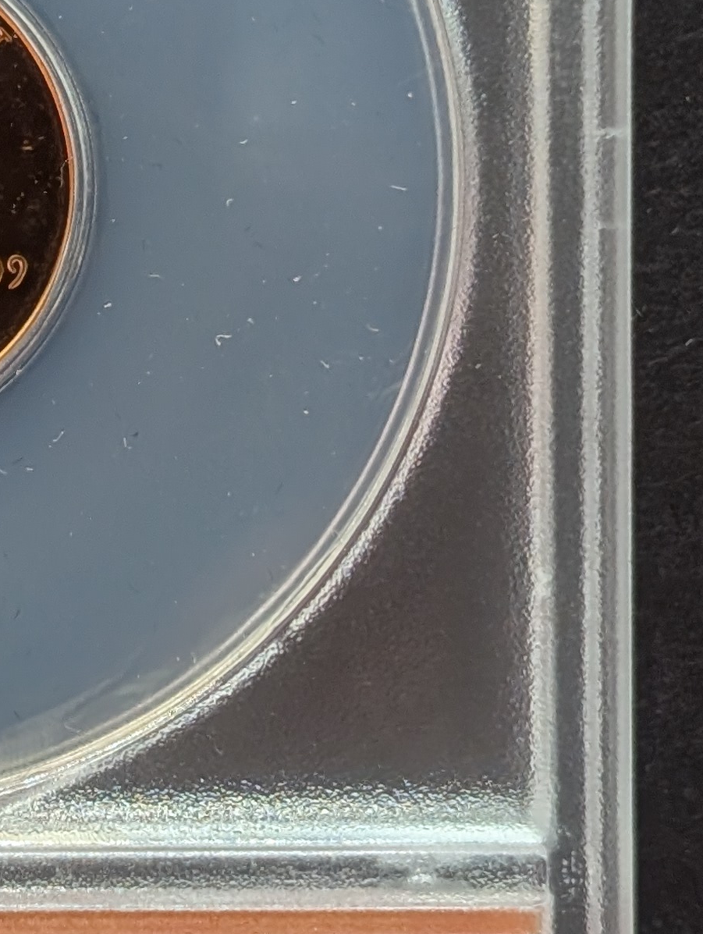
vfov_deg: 11.8
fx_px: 4512
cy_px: 210
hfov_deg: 8.8
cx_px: -128
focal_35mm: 167
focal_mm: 6.9
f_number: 1.68
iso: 70
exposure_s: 1/73.7
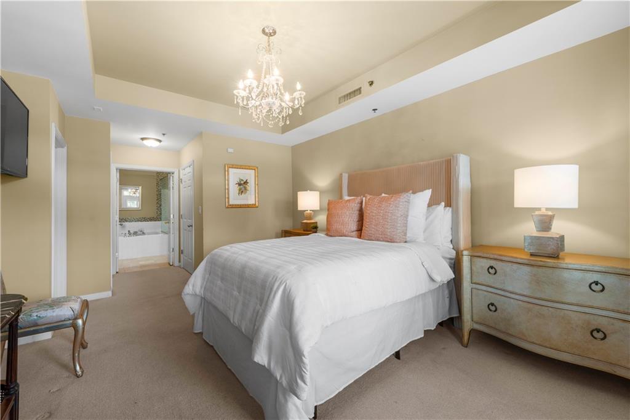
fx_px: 245
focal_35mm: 14
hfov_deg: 104.3
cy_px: 210
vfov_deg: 81.2
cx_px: 315
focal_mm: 14
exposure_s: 1/8
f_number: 8
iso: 640
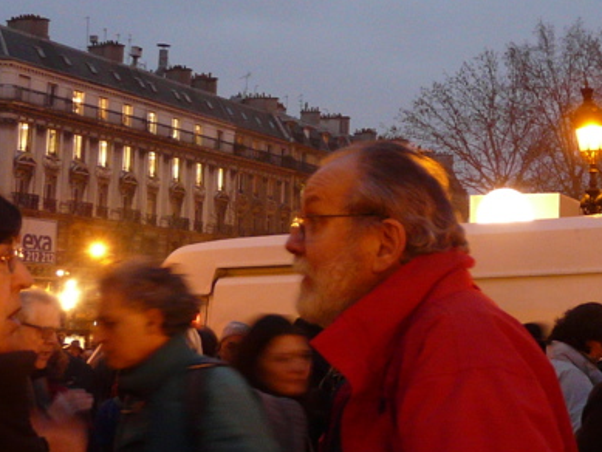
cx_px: 647
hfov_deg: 25.3
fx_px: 1253
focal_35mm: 72
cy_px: 161
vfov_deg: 20.4
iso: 200
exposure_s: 1/8
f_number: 2.8
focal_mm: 4.6
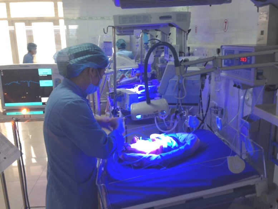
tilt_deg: -13.0
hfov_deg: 55.3
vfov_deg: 43.0
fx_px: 265
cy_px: 104
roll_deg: +1.1
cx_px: 139
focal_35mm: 33
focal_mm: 4.12
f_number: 2.4
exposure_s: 1/20
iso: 64
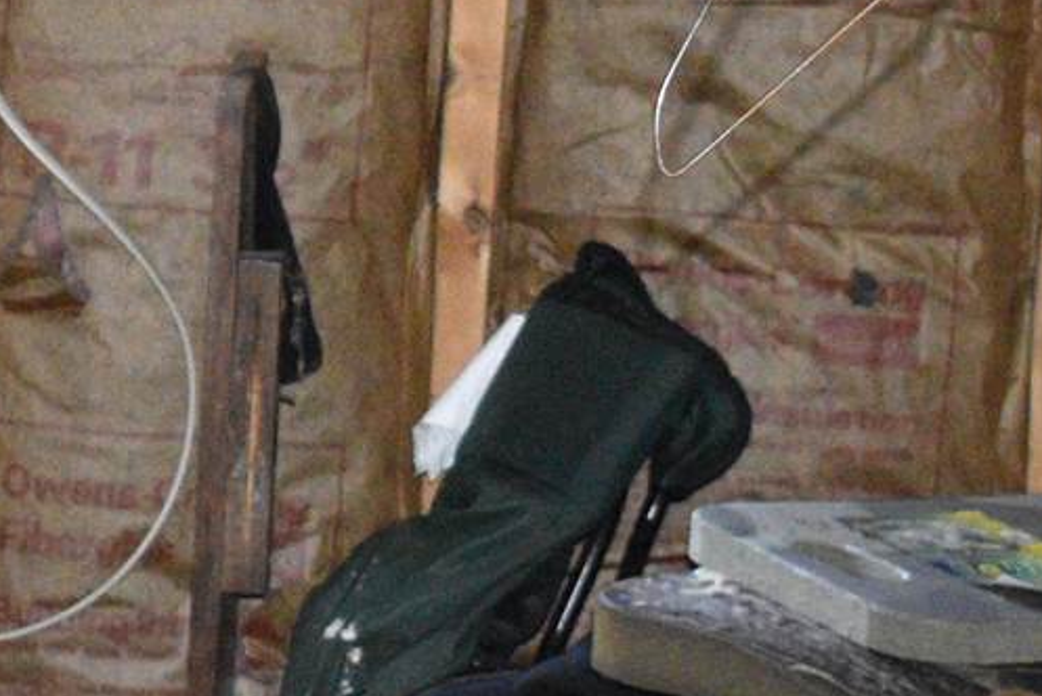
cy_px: 143
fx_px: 9122
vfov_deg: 4.4
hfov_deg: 6.4
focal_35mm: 315
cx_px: -811
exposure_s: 1/60
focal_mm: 34
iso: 3600
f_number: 4.5
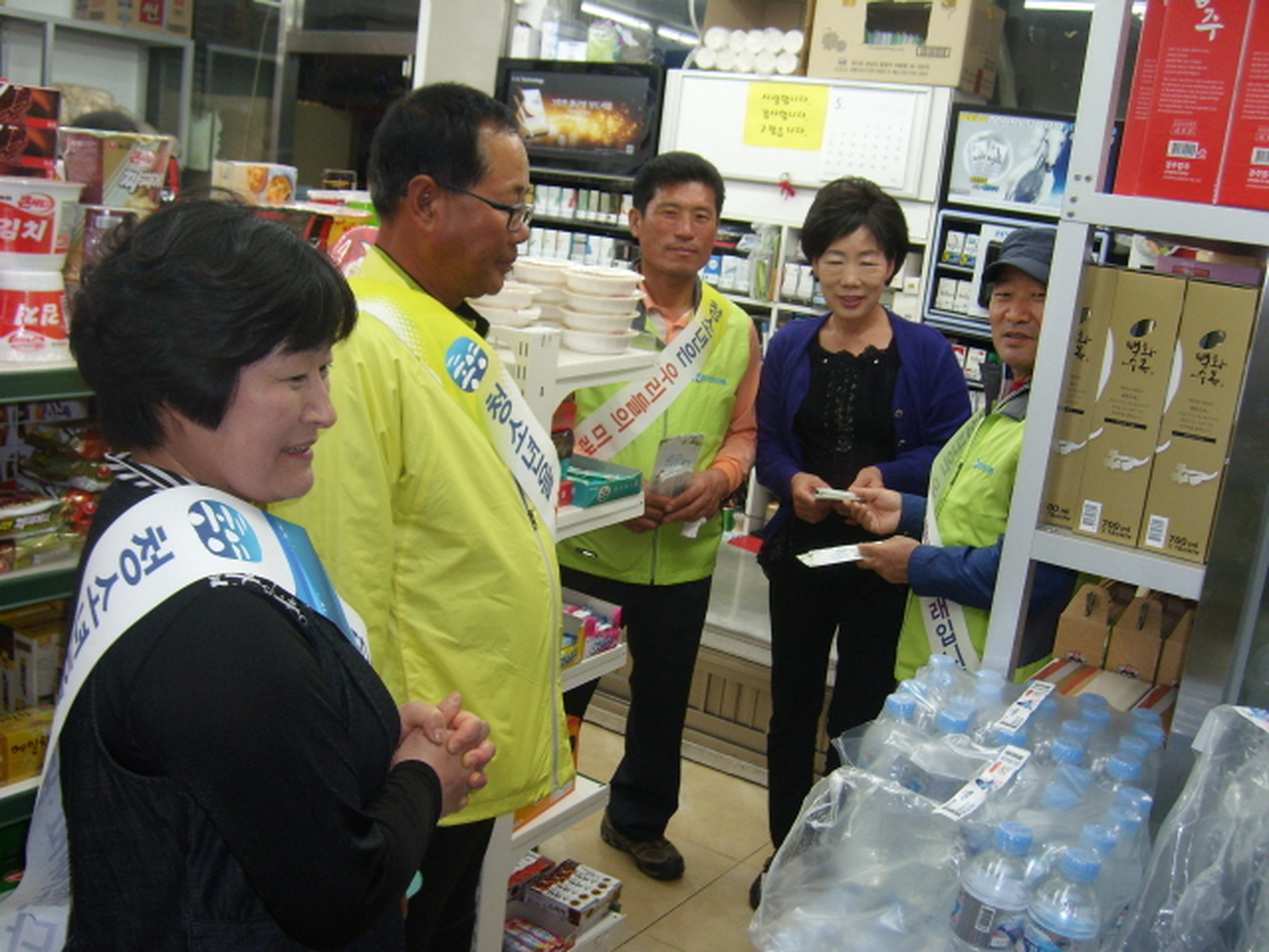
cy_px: 476
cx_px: 634
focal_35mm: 35
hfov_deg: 52.6
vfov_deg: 40.7
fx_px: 1283
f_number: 2.8
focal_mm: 5.8
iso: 50
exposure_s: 1/30
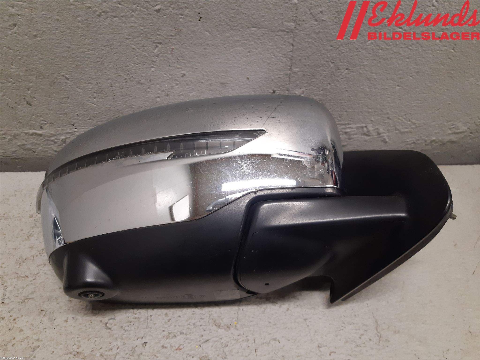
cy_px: 180
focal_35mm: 26
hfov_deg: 67.3
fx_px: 361
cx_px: 240
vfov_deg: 53.1
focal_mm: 3.93
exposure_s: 1/50
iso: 160
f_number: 1.7
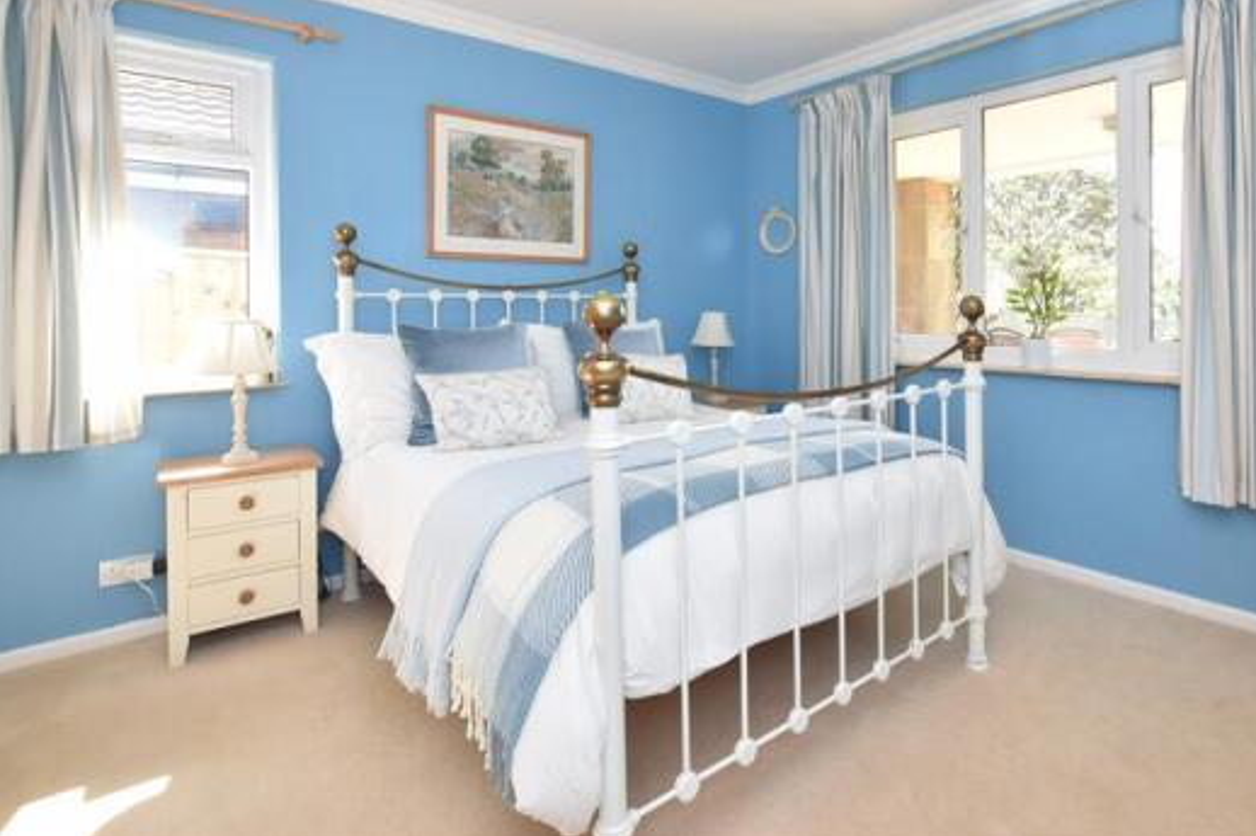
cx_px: 754
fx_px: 663
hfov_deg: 85.8
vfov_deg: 63.6
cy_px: 314
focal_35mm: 19
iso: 400
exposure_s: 1/50
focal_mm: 10
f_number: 8
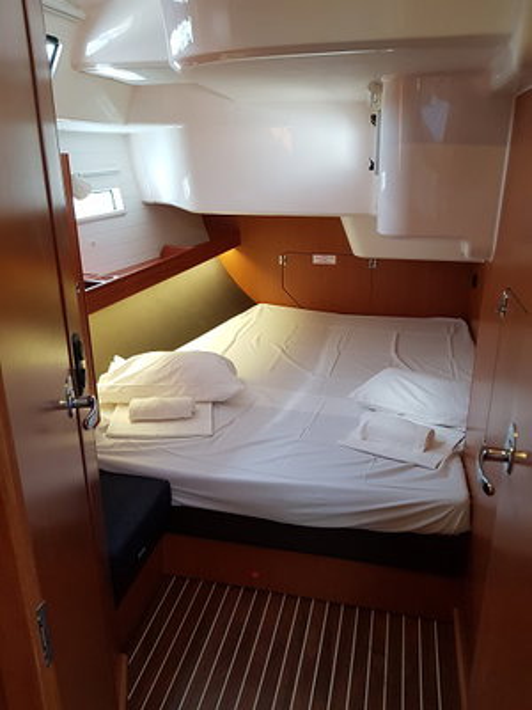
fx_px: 533
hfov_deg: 53.1
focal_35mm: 26
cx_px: 266
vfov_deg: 67.3
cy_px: 355
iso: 125
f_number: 1.7
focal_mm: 4.2
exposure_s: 1/50
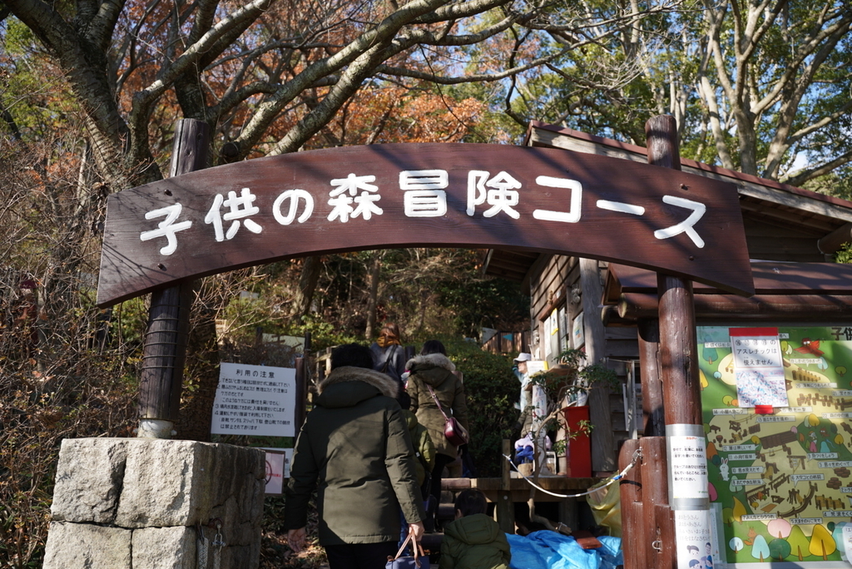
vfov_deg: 46.5
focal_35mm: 28
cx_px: 426
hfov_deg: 65.4
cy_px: 284
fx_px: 663
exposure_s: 1/320
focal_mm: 28
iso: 100
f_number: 4
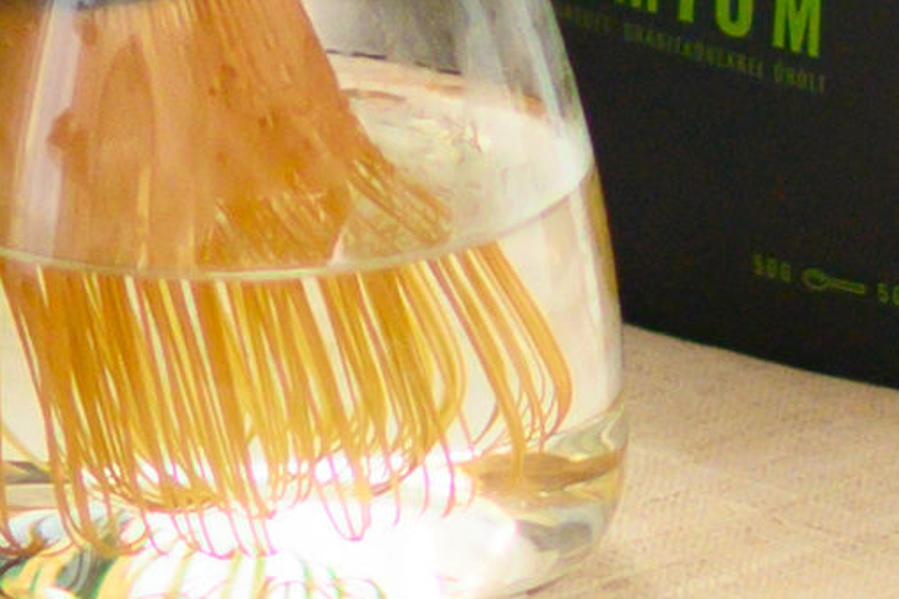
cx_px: -210
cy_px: -300
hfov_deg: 2.3
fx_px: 22441
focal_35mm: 899
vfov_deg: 1.5
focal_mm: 85
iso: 220
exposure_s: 1/200
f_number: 1.8
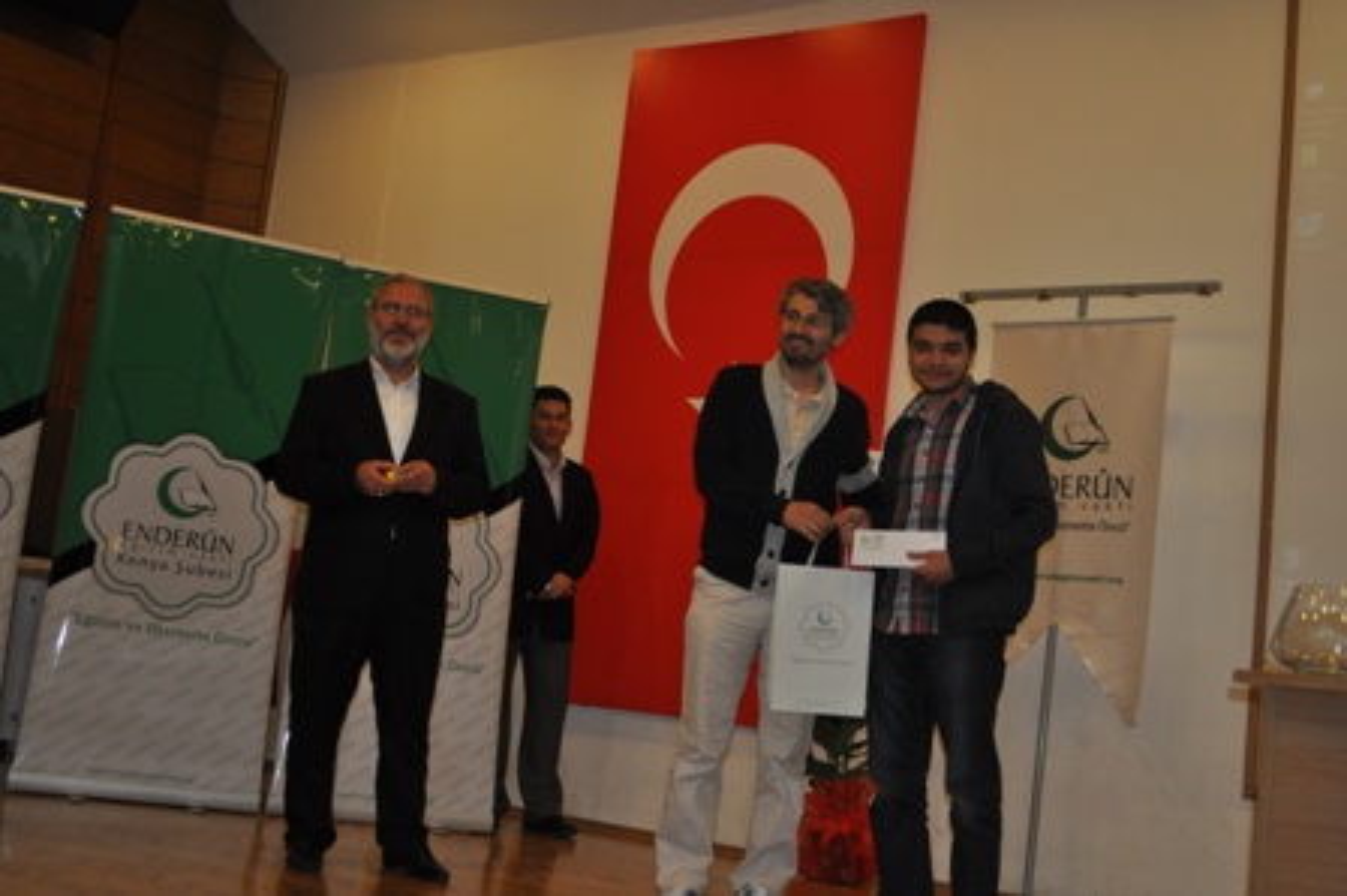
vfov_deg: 28.0
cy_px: 448
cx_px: 674
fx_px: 1795
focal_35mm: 48
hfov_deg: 41.1
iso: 800
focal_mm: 32
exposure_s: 1/60
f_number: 4.8
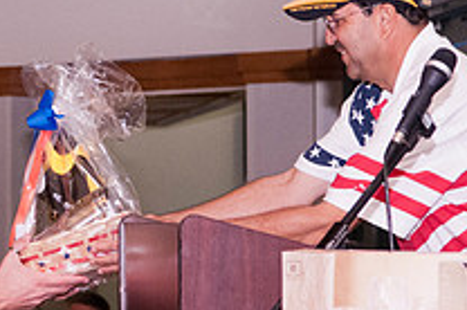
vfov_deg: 6.0
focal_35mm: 230
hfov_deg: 8.9
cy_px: 170
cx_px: 76
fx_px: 2979
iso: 1250
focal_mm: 55
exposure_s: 1/100
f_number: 4.5
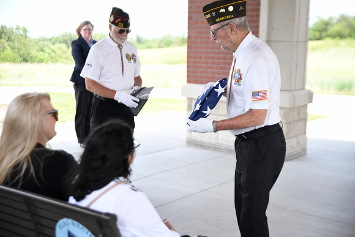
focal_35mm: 55
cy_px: 118
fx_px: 542
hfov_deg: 36.2
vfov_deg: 24.6
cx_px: 178
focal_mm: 55
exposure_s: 1/5000
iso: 1600
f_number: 2.8
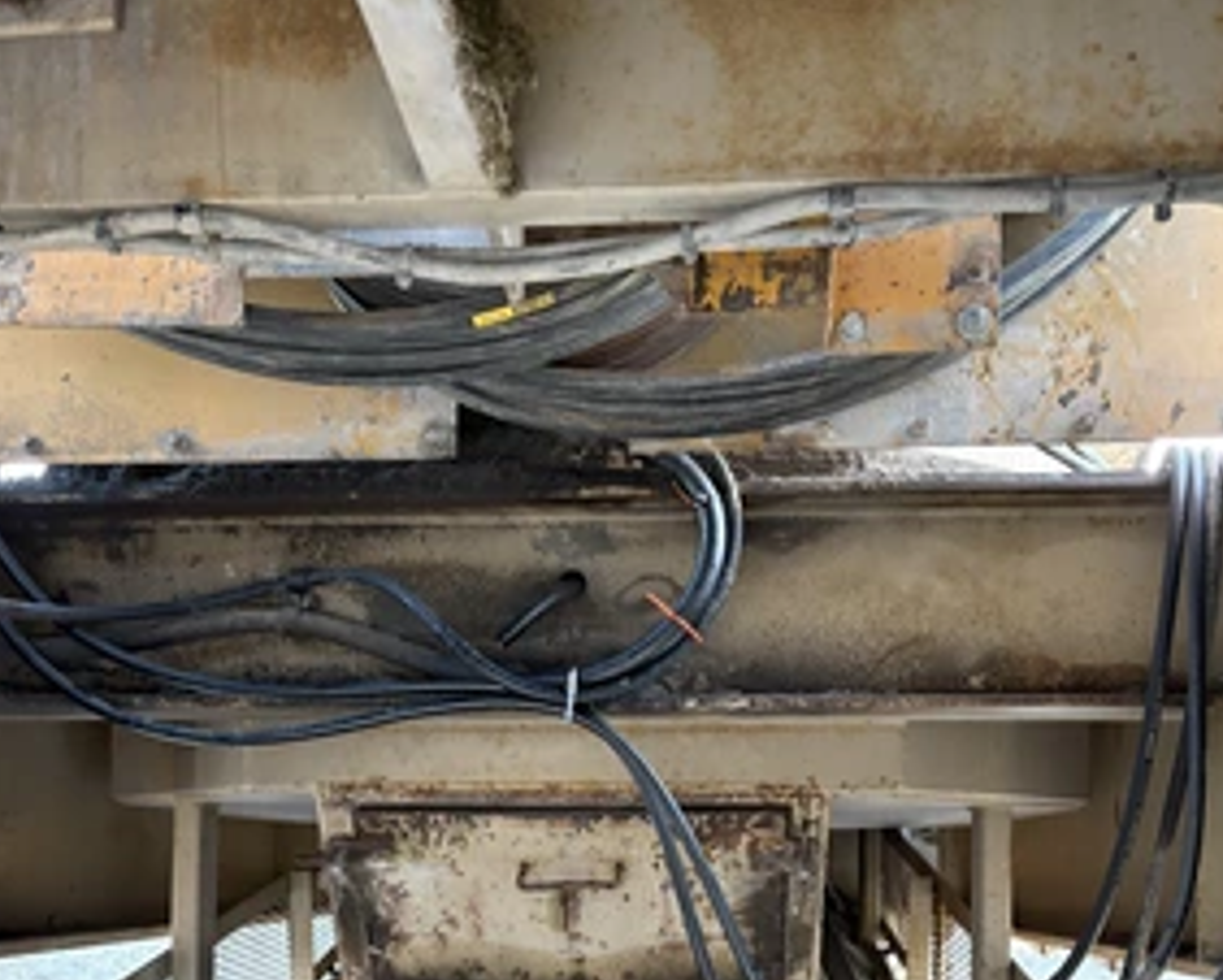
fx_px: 1304
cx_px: 581
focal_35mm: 36
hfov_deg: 50.2
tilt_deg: +2.9
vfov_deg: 39.1
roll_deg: -1.2
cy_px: 828
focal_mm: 5.96
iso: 320
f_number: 1.6
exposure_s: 1/60
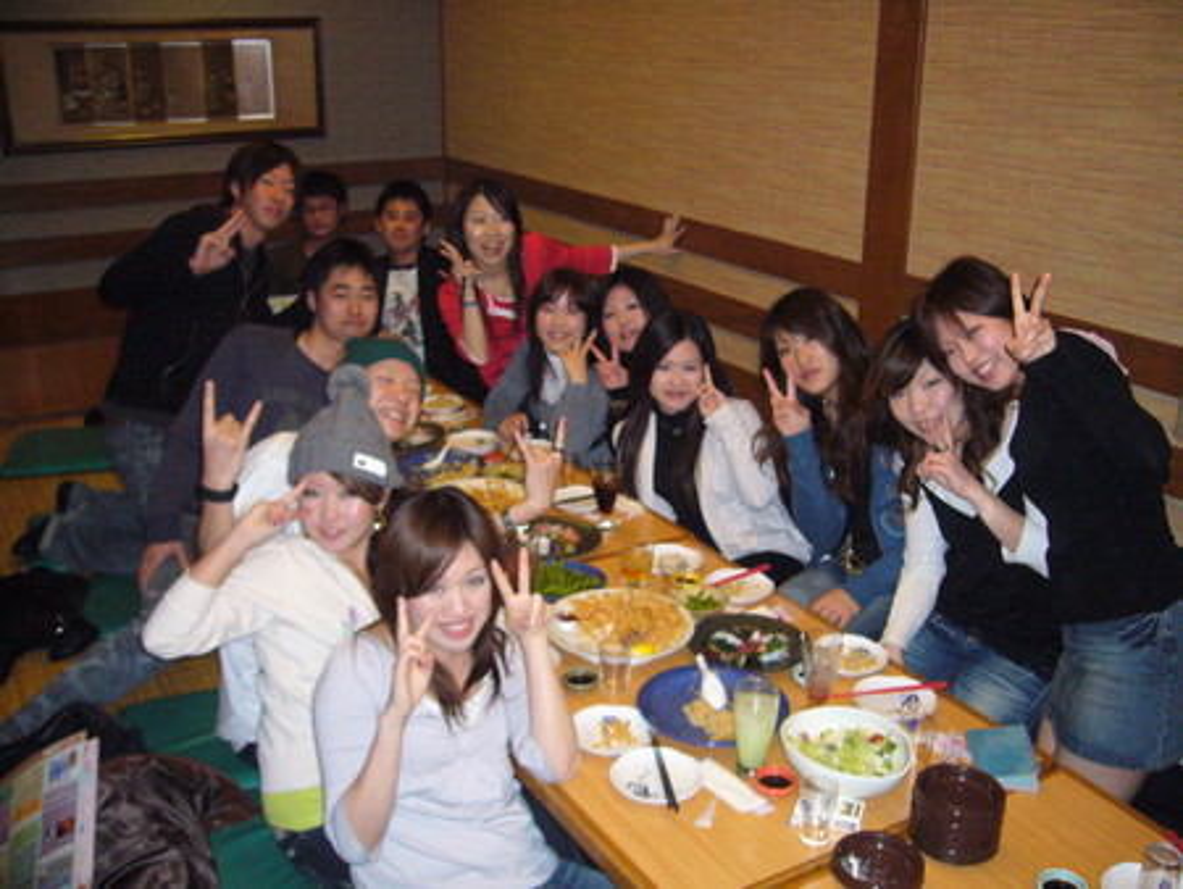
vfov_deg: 40.7
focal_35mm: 35
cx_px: 592
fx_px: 1197
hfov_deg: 52.6
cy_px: 444
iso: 320
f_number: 2.8
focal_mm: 5.8
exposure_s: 1/60
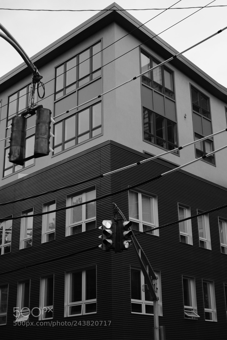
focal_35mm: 53
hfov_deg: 25.5
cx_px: 114
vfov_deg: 37.5
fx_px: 501
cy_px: 170
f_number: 2.8
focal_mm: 35
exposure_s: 1/105
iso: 800
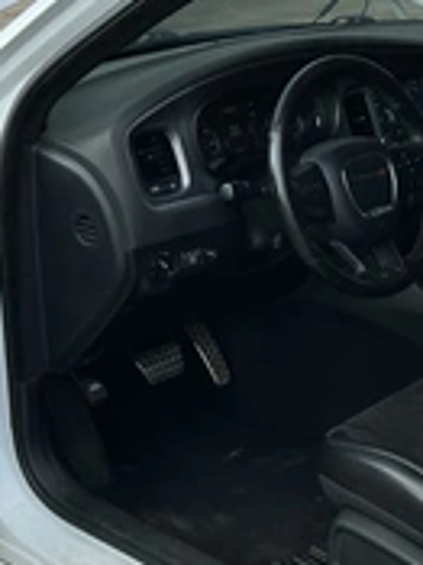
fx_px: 1044
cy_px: 297
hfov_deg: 22.8
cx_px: 287
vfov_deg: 30.3
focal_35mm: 64
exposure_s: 1/912
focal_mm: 3
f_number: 1.8
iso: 25
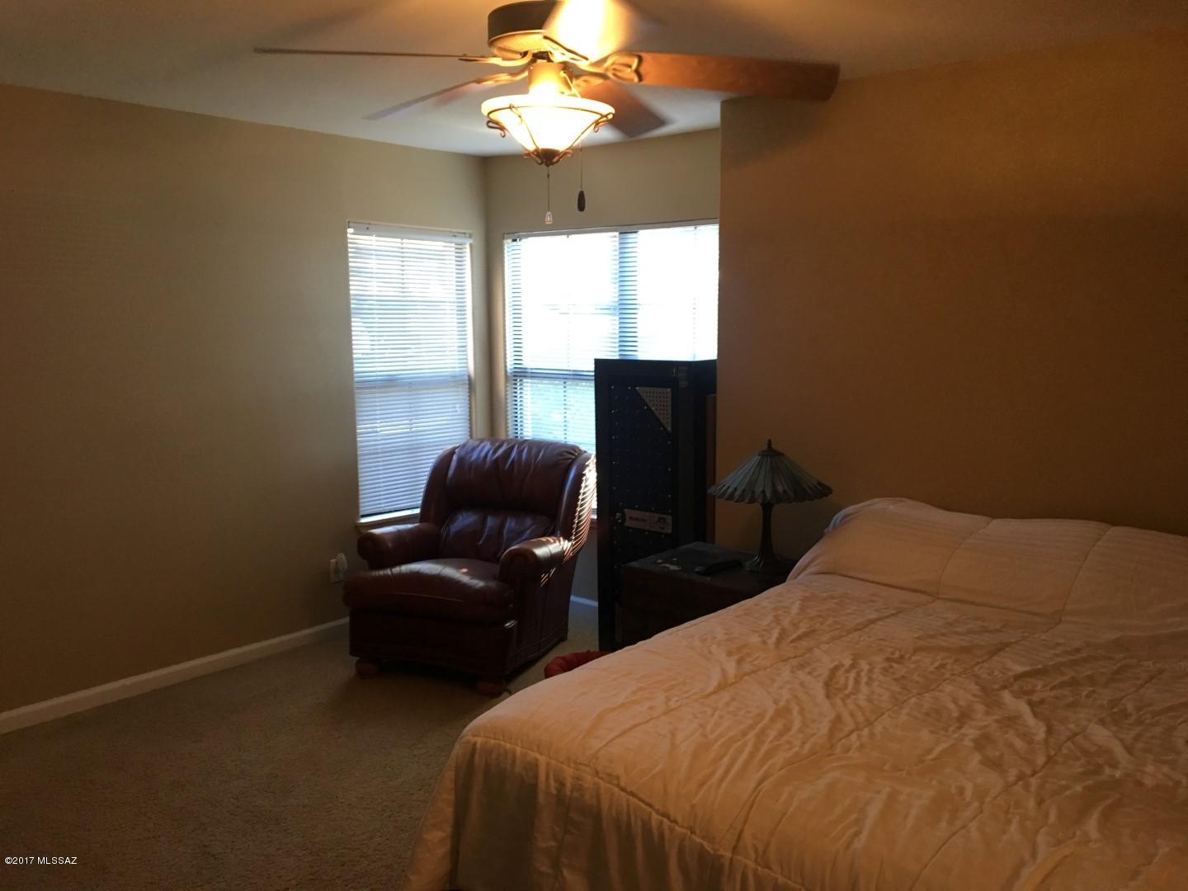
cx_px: 594
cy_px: 446
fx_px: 995
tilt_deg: -6.0
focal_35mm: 29
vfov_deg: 48.2
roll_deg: +0.7
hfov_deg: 61.7
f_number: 2.2
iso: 100
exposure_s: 1/30
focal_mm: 4.15
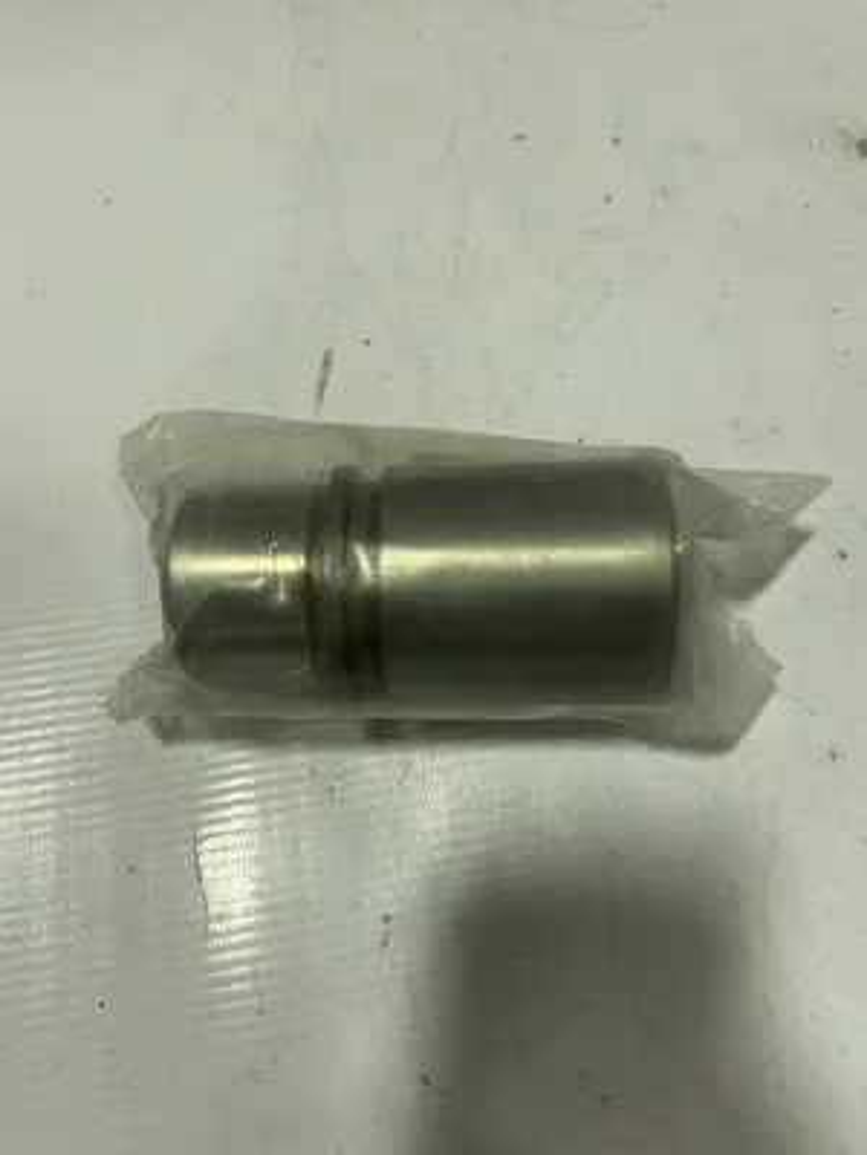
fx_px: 868
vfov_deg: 67.3
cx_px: 434
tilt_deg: -71.5
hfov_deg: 53.1
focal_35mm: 26
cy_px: 578
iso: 100
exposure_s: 1/60
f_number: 1.6
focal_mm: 4.2
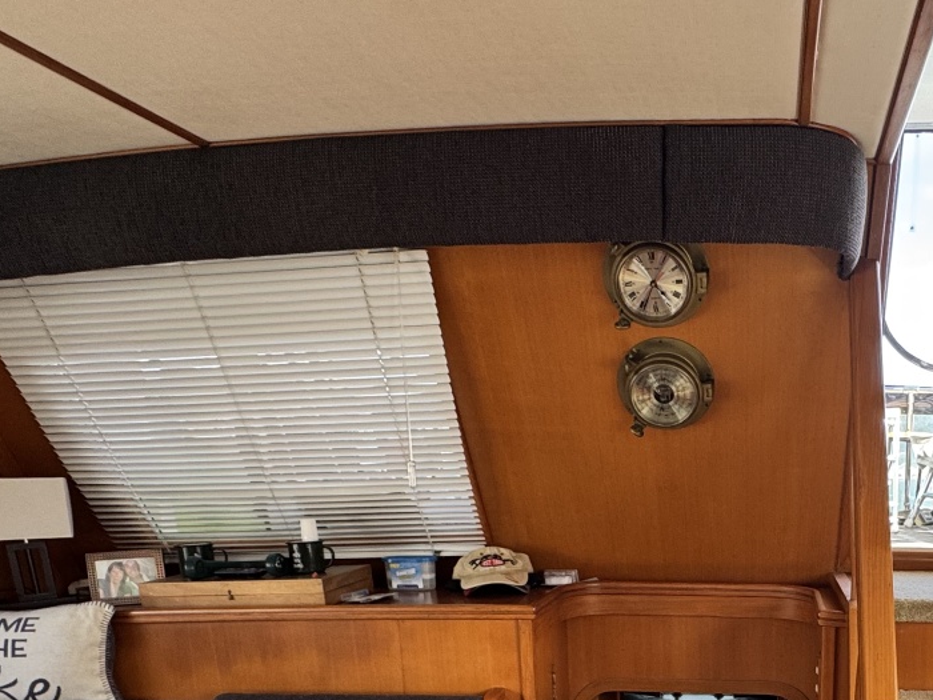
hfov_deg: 54.6
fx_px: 862
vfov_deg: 40.2
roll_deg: +0.6
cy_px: 656
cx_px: 680
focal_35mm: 32
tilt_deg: -12.5
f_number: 2.2
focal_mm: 2.22
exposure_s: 1/99
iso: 100
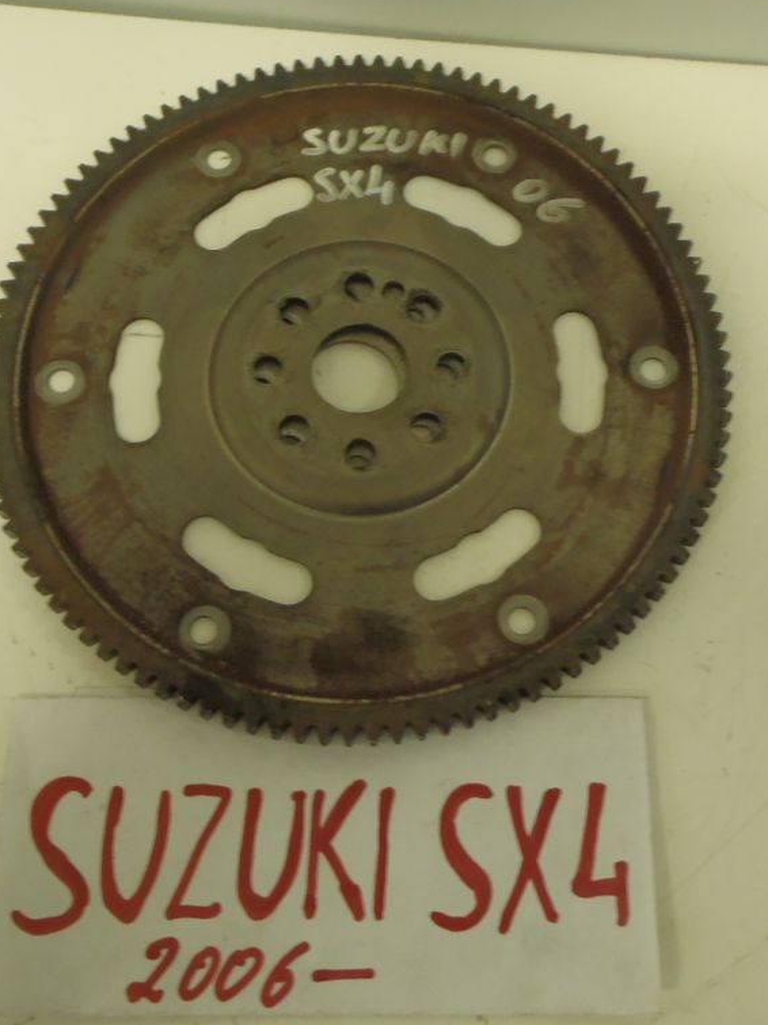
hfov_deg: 37.6
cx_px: 449
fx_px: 1124
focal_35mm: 38
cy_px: 505
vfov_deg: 49.0
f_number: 3.5
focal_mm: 5
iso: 200
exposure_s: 1/5
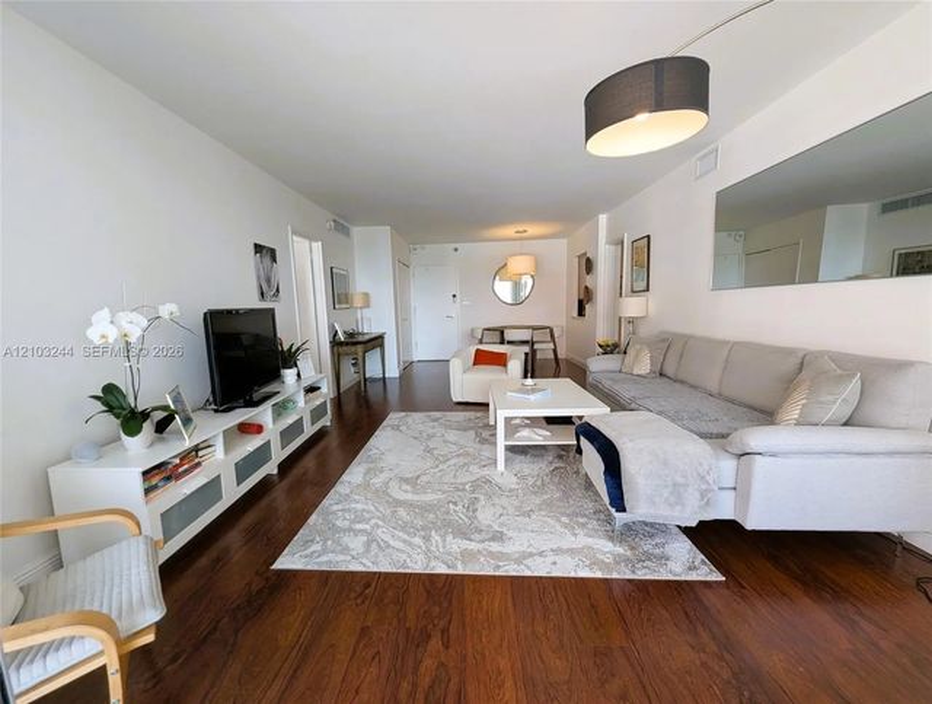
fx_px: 351
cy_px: 352
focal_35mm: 13
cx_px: 466
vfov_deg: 90.1
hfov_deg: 106.1
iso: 48
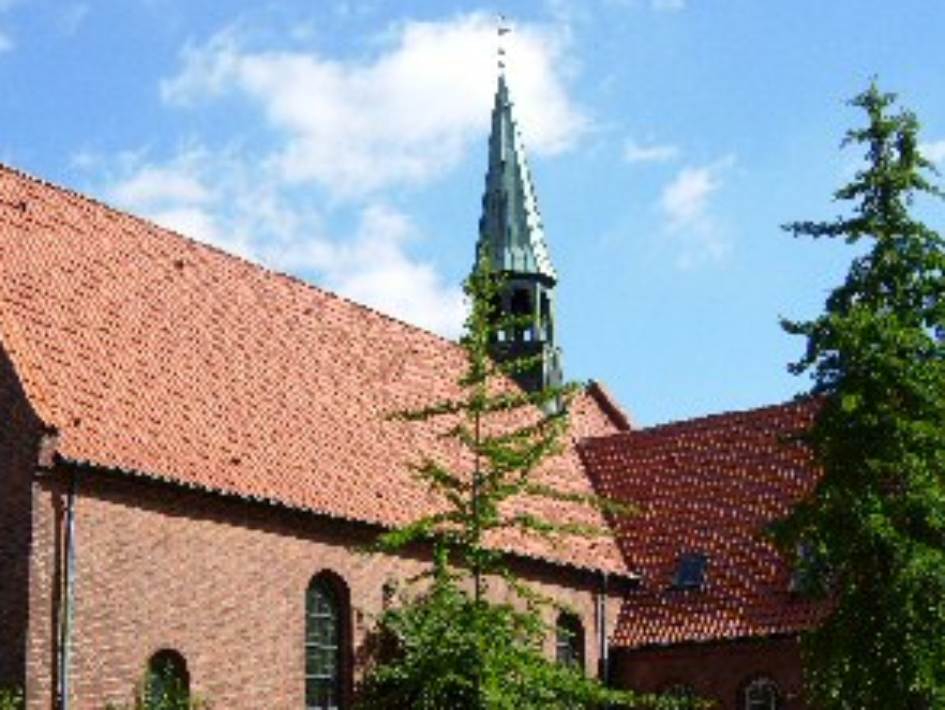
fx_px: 1421
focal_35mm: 52
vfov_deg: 28.0
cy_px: 422
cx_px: 378
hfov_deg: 36.7
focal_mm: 7.5
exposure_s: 1/279
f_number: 5.4
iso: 50
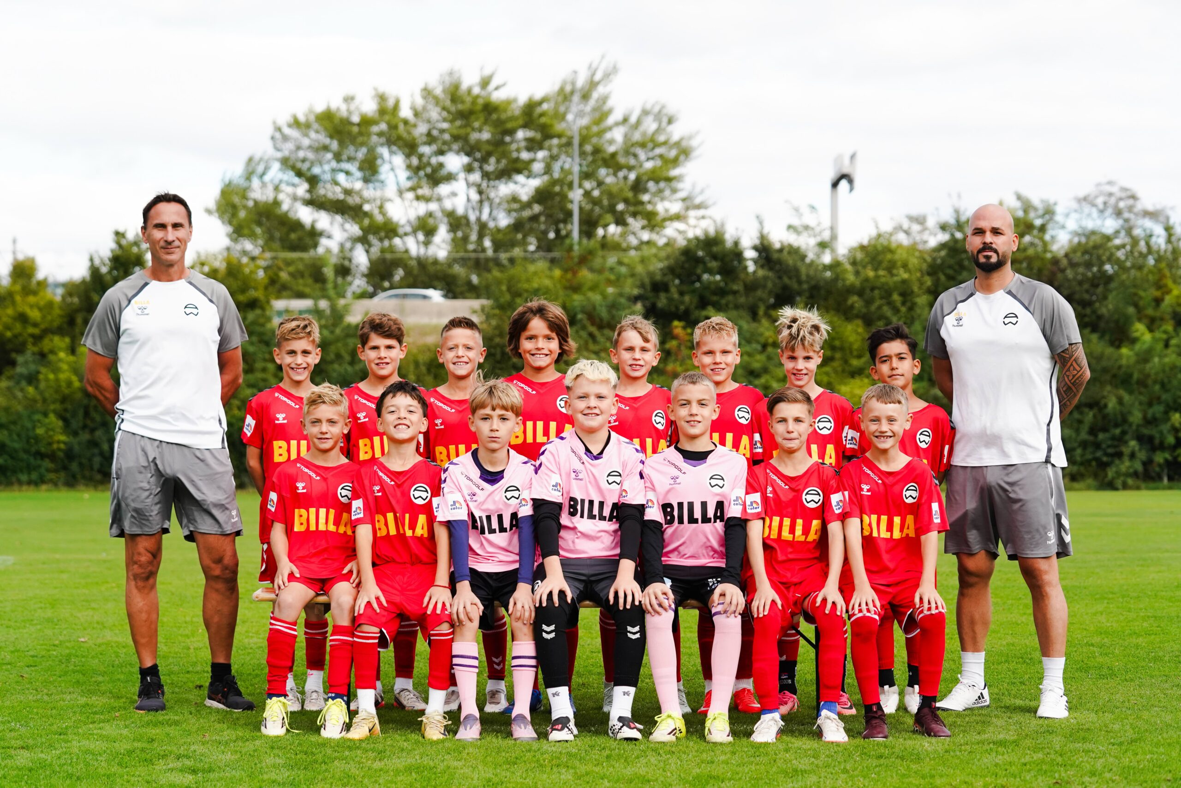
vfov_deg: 18.4
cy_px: 394
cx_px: 590
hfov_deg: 27.3
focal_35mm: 74
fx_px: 2428
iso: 1000
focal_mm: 74
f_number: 4
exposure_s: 1/2000
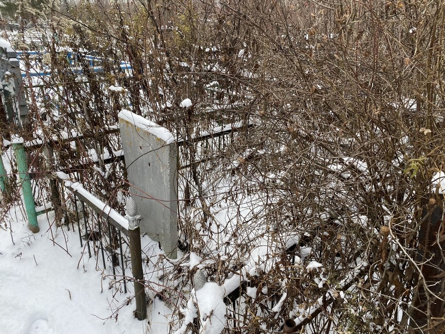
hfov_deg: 67.3
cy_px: 167
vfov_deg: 53.1
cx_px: 222
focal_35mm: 26
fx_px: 334
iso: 32
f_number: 1.8
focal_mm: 4.25
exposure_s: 1/305
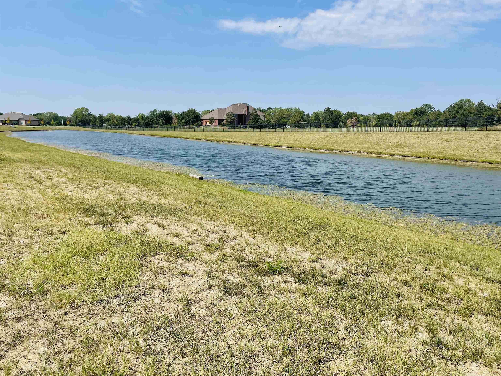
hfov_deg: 67.3
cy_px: 188
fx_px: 376
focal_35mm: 26
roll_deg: -0.3
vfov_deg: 53.1
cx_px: 250
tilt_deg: -9.4
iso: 32
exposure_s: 1/4464
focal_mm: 4.2
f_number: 1.6
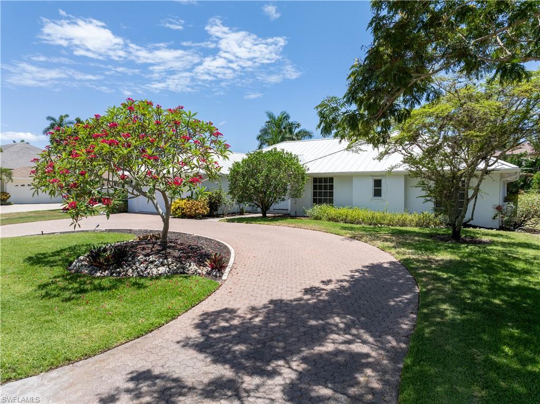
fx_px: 374
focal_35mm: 24
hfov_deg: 71.6
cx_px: 270
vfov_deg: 56.7
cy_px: 202
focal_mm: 12.29
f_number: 2.8
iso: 140
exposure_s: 1/2500
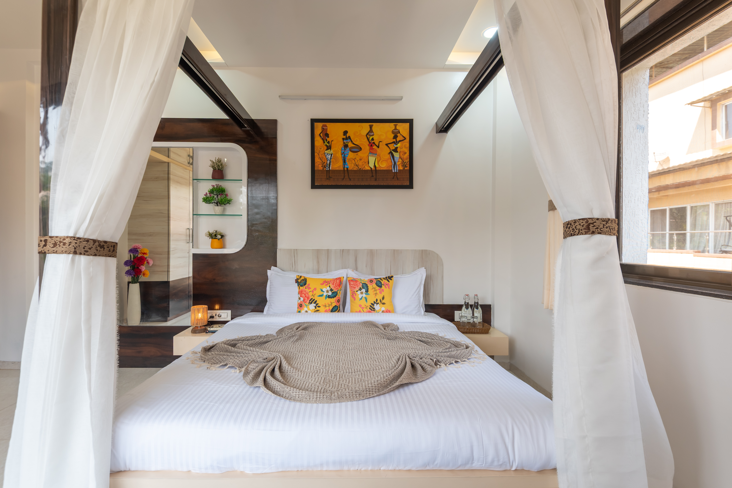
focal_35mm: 17
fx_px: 346
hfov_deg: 93.3
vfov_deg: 70.5
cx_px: 366
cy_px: 244
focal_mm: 17
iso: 250
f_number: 7.1
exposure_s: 1/40
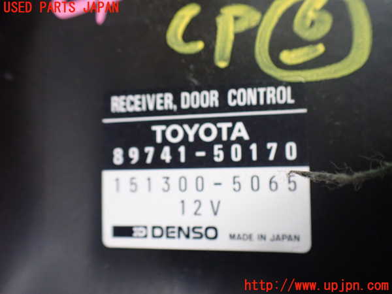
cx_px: 196
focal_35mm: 30
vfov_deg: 46.8
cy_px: 147
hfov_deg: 60.0
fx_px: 340
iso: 800
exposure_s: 1/60
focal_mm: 5.4
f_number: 2.3
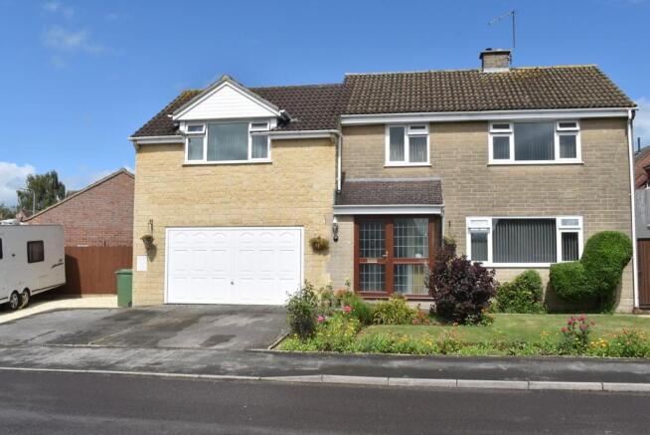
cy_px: 218
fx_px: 569
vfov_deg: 41.8
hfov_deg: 59.5
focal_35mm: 32
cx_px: 325
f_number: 20
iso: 100
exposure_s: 1/80
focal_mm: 21
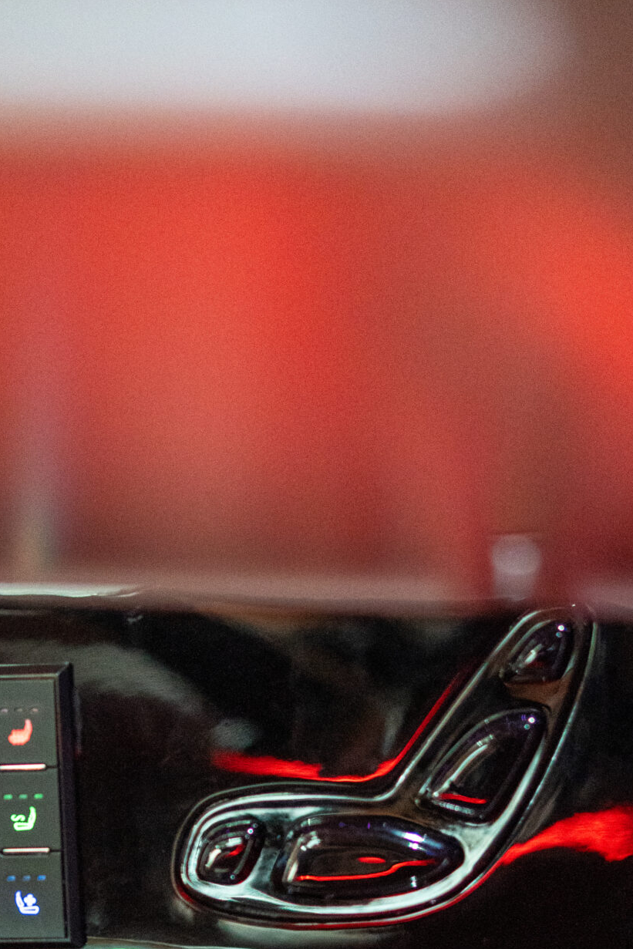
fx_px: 2742
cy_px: 816
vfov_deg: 19.4
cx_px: 328
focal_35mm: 104
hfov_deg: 13.2
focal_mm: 50
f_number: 1.8
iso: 6400
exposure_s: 1/80
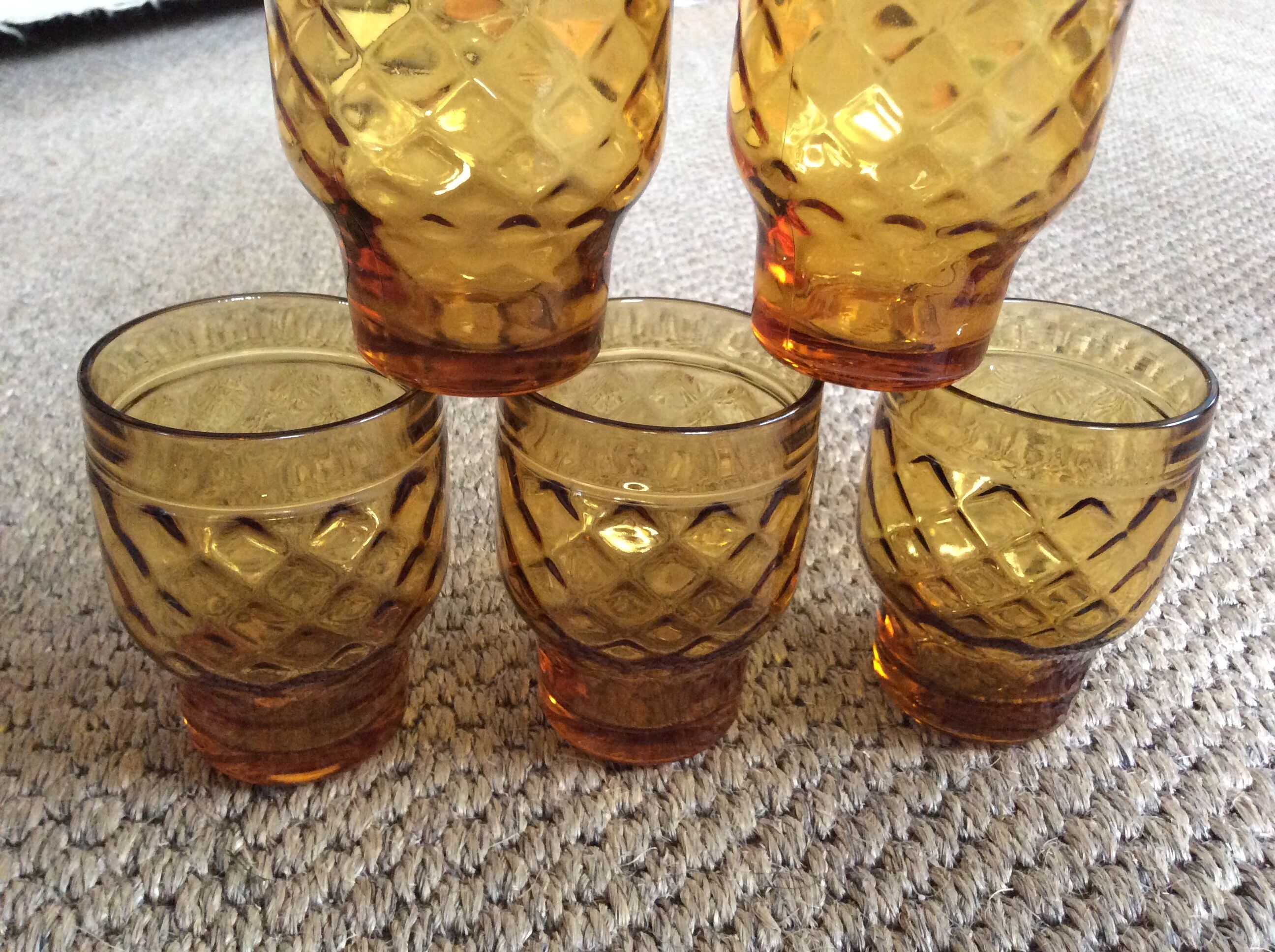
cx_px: 638
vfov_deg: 44.1
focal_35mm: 32
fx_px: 1177
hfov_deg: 56.9
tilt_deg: -30.6
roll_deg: -1.2
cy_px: 476
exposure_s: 1/25
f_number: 2.4
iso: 250
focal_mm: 3.3
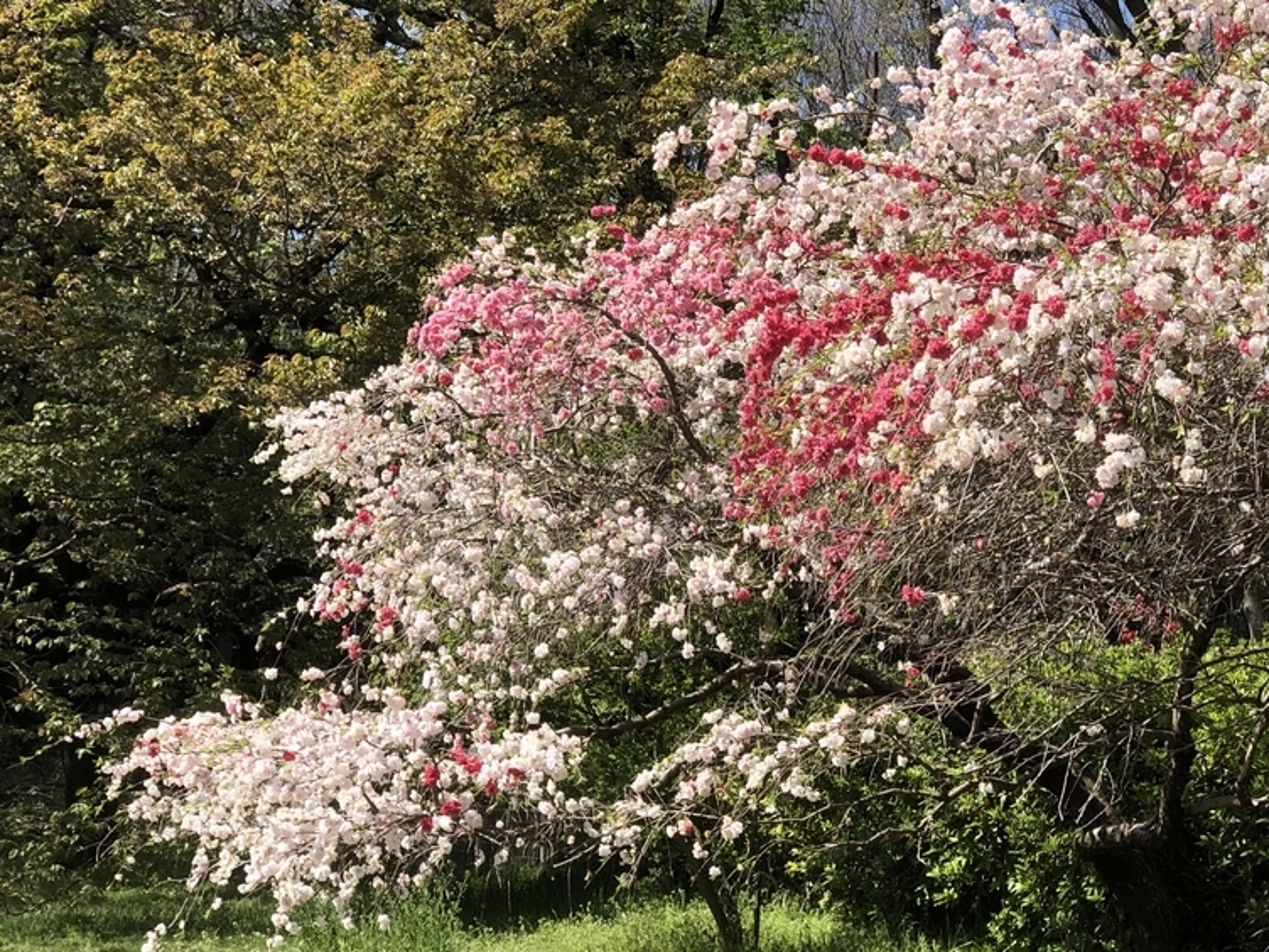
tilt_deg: +7.7
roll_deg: -2.6
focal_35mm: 83
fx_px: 3043
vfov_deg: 17.8
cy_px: 432
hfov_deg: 23.5
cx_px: 825
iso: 16
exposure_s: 1/771
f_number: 2.4
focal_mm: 6
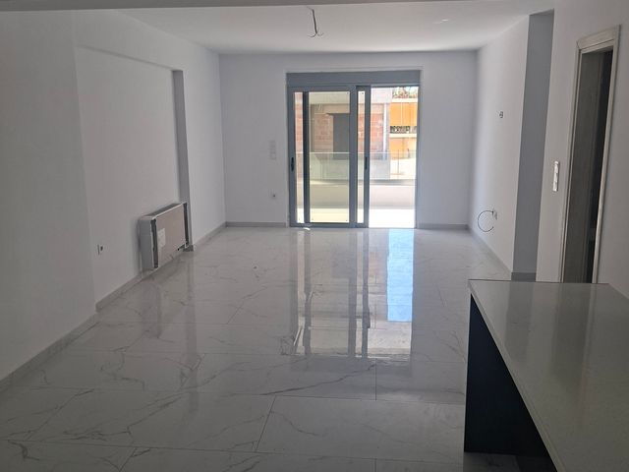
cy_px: 236
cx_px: 314
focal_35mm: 23
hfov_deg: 73.9
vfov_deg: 58.9
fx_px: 418
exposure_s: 1/154
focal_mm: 5.54
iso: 50
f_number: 1.8
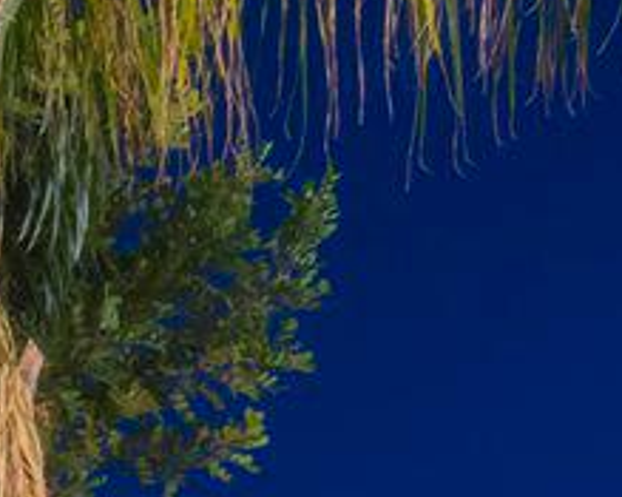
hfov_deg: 12.8
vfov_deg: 10.5
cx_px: -770
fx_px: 2263
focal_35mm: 123
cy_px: 1257
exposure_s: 15
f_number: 18
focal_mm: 14
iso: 200
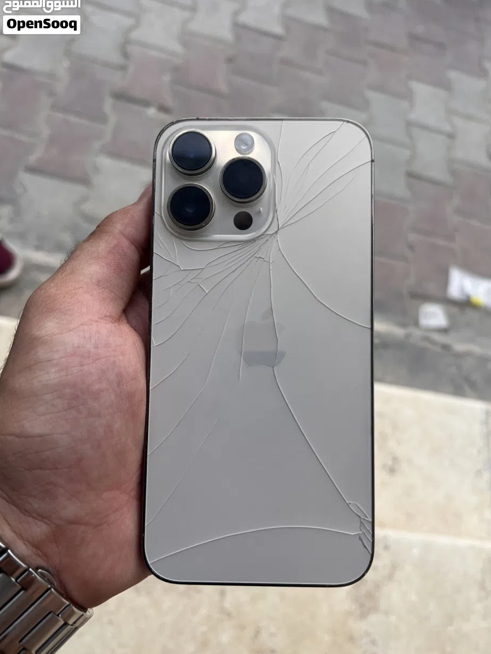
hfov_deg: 48.2
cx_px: 264
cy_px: 348
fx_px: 548
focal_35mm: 29
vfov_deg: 61.6
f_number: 1.5
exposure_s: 1/345
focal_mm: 5.7
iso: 50
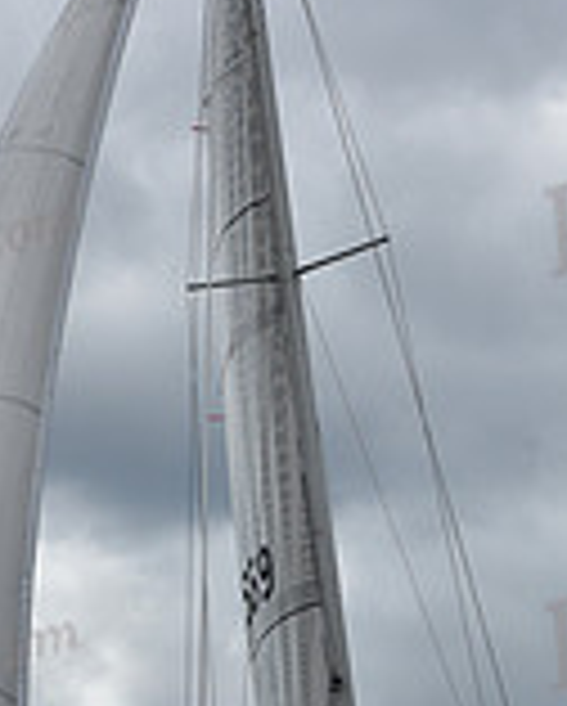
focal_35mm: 242
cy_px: 872
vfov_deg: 7.9
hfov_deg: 6.4
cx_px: 313
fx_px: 5066
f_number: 11
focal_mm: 70
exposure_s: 1/800
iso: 250
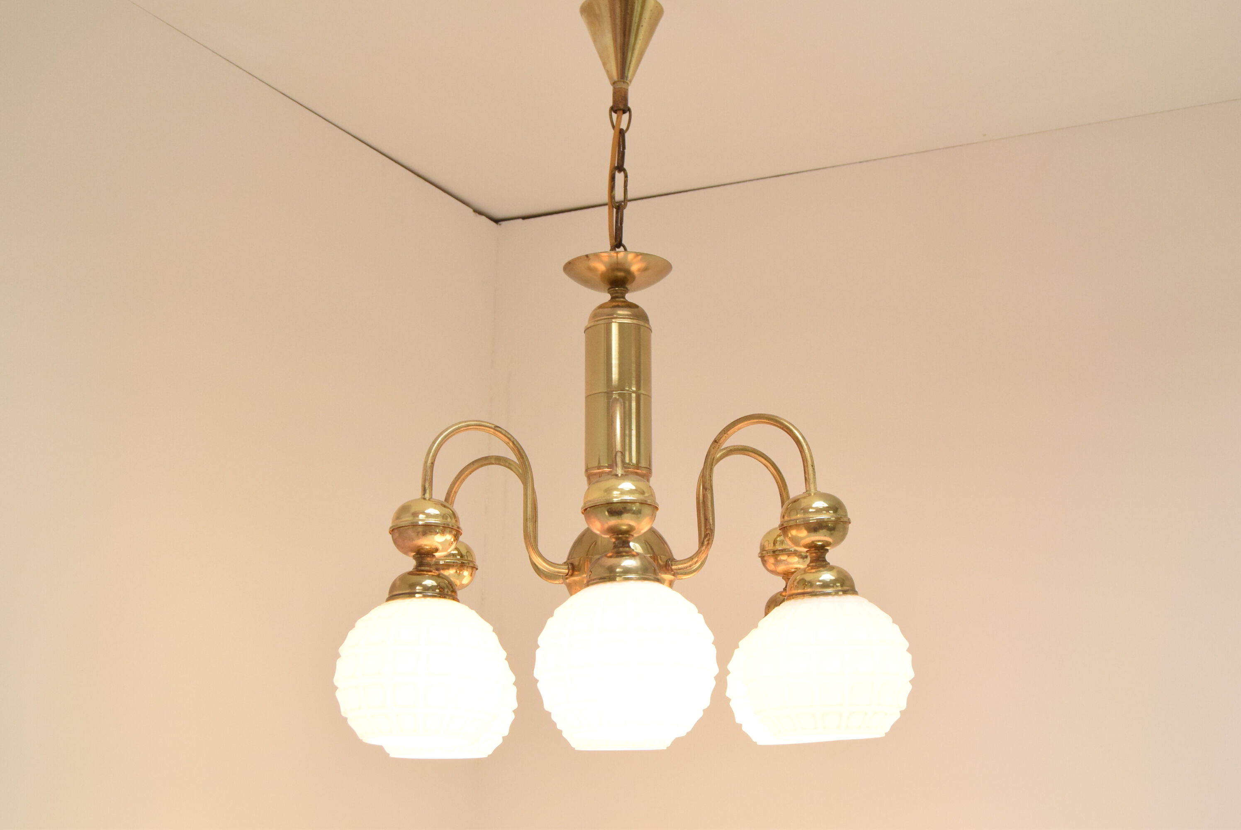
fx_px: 1656
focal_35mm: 48
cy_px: 415
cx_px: 620
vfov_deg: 28.1
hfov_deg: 41.1
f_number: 7.1
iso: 1600
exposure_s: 1/200
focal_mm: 32
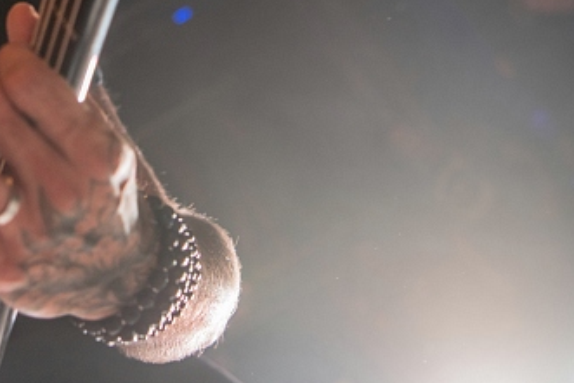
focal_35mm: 63
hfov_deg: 29.9
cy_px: 48
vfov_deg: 21.2
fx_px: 1005
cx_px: 9
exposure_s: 1/200
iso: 800
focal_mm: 29
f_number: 3.2
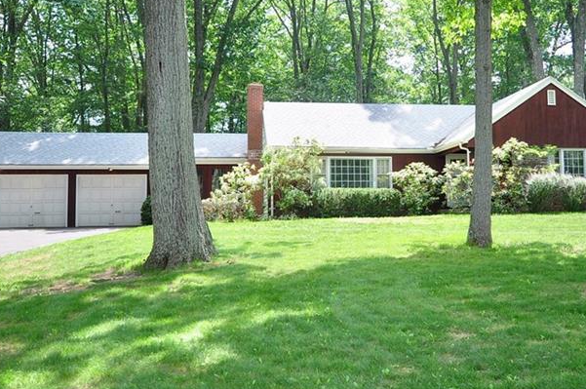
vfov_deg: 29.1
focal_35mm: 46
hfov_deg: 42.6
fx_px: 748
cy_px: 153
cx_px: 344
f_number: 5.3
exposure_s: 1/200
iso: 640
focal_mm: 18
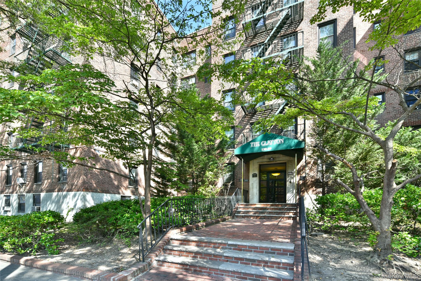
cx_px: 210
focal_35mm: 14
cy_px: 140
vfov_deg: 81.2
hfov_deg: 104.2
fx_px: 164
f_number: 7.1
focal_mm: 14
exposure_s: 1/200
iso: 200
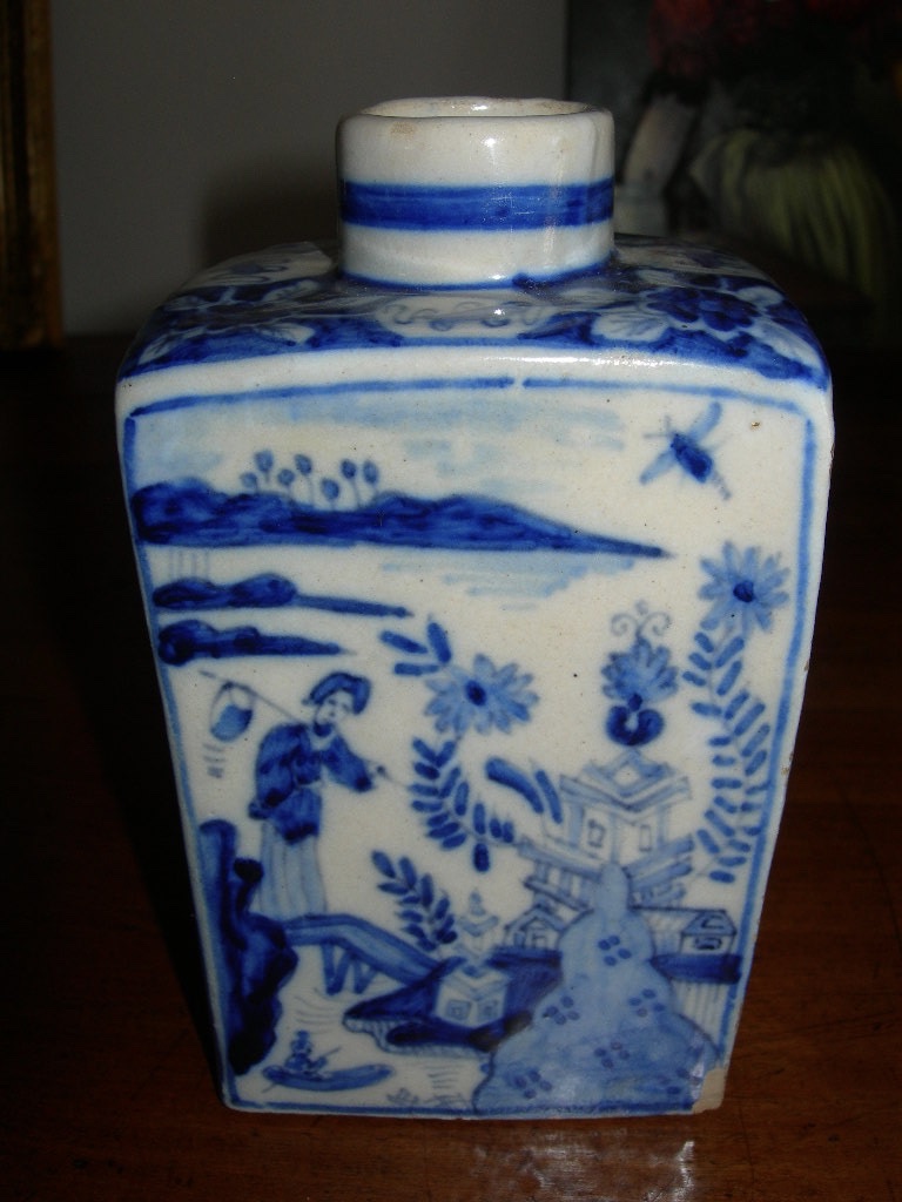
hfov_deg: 37.7
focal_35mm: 38
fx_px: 1320
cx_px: 451
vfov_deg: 49.0
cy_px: 601
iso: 50
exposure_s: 1/60.1
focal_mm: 7.8
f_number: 4.8
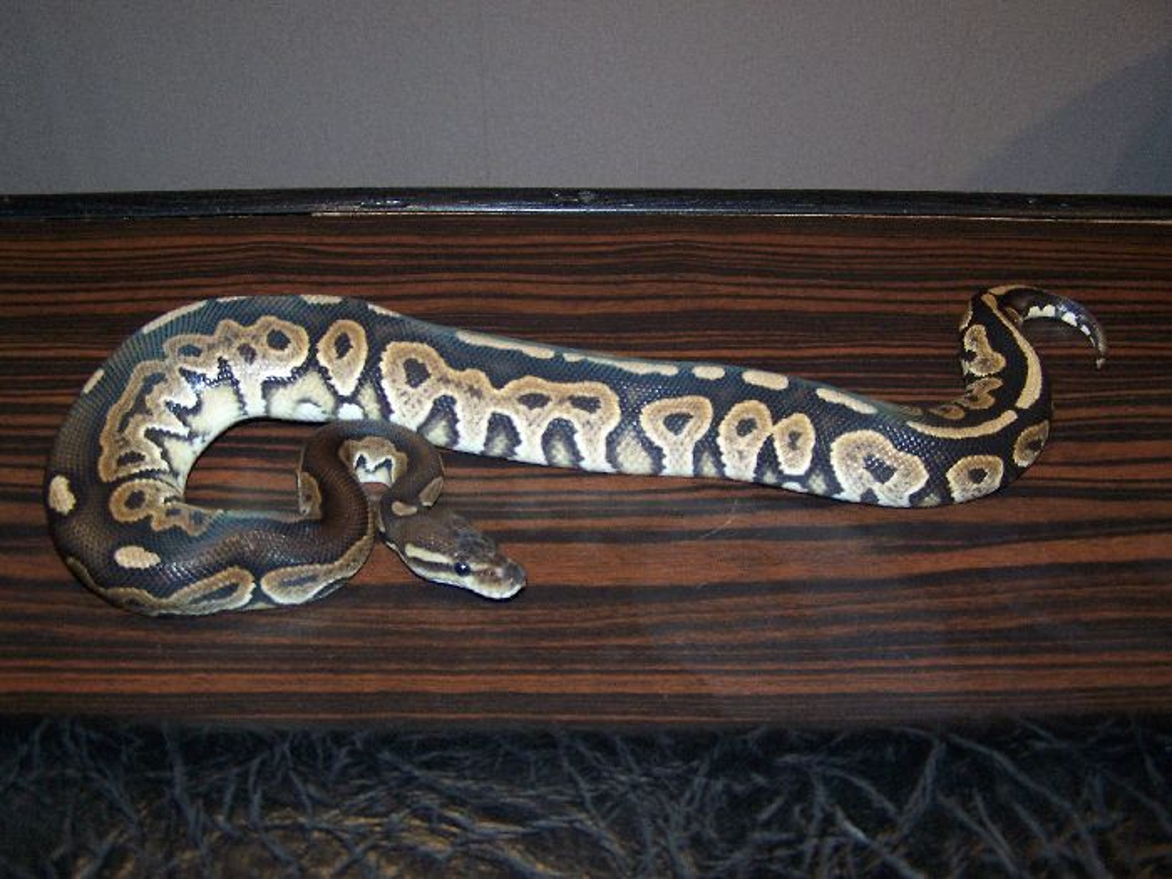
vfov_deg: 37.7
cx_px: 586
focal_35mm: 38
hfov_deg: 49.0
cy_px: 440
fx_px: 1287
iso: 140
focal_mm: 6.3
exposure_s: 1/60
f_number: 2.8
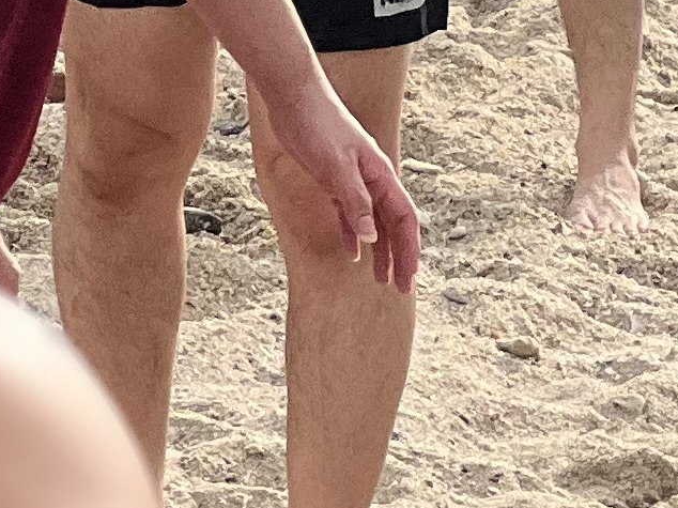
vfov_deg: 3.0
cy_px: -460
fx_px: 9594
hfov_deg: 4.0
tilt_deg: -11.9
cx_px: 899
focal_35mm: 490
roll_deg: -6.7
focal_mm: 9
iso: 32
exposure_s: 1/717
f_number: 2.8
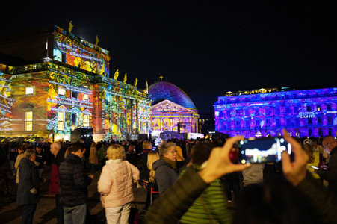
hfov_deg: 58.8
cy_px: 112
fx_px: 299
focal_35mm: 32
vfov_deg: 41.1
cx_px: 168
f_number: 3.5
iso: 1600
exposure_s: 1/10
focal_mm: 32
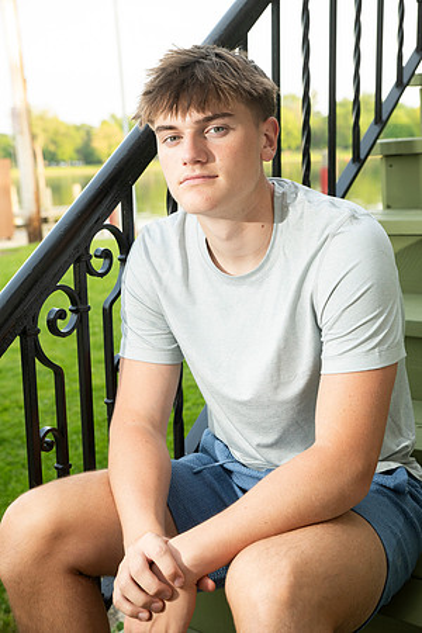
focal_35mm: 50
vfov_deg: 39.6
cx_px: 211
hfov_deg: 27.0
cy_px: 316
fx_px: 879
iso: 320
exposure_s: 1/160
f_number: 5.6
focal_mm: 50
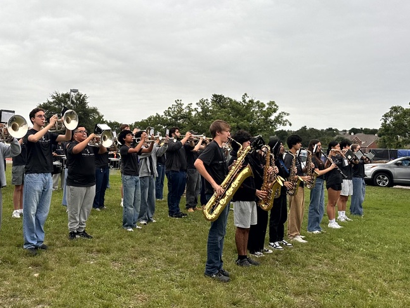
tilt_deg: +3.5
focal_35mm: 38
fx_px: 450
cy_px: 112
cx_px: 146
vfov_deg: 37.4
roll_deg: -1.6
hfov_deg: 48.4
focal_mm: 6.86
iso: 64
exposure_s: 1/193
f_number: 1.78
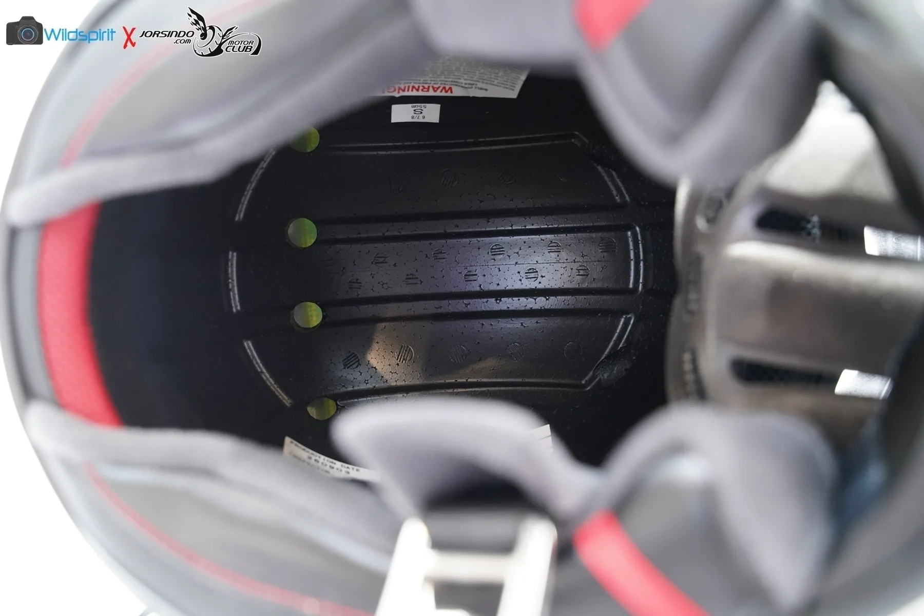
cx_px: 462
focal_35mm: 36
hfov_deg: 53.1
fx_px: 924
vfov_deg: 36.9
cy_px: 308
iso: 5000
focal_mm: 36
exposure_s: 1/80
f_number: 4
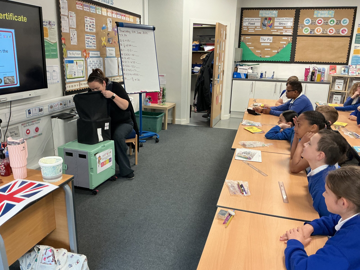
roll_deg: -1.2
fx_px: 302
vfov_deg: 48.2
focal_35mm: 29
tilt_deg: -15.3
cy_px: 135
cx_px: 180
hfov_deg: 61.7
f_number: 1.8
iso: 125
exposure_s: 1/60
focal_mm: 3
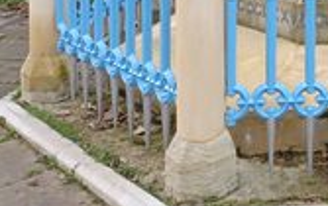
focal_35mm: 76
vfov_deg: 15.9
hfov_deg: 25.2
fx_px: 681
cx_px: 361
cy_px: -100
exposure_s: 1/100
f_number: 1.8
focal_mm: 4.6
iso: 50
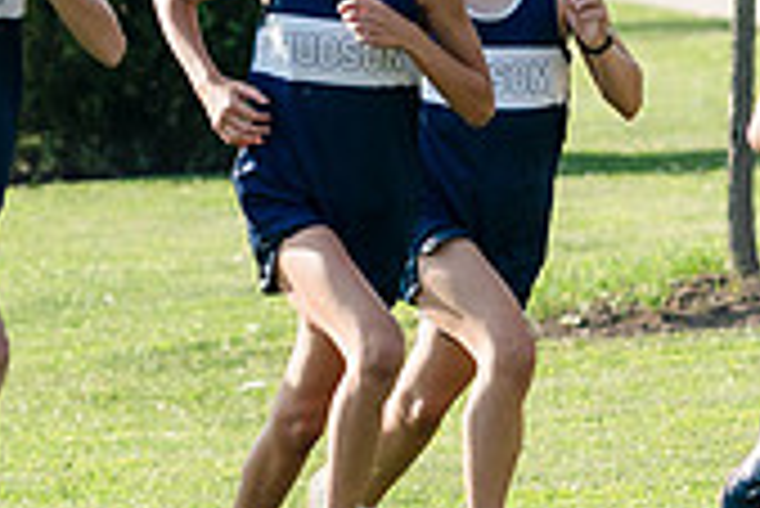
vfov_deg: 1.3
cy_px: 83
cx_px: 486
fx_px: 21699
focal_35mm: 1027
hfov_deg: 2.0
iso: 800
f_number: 5.6
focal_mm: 200
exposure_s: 1/1600
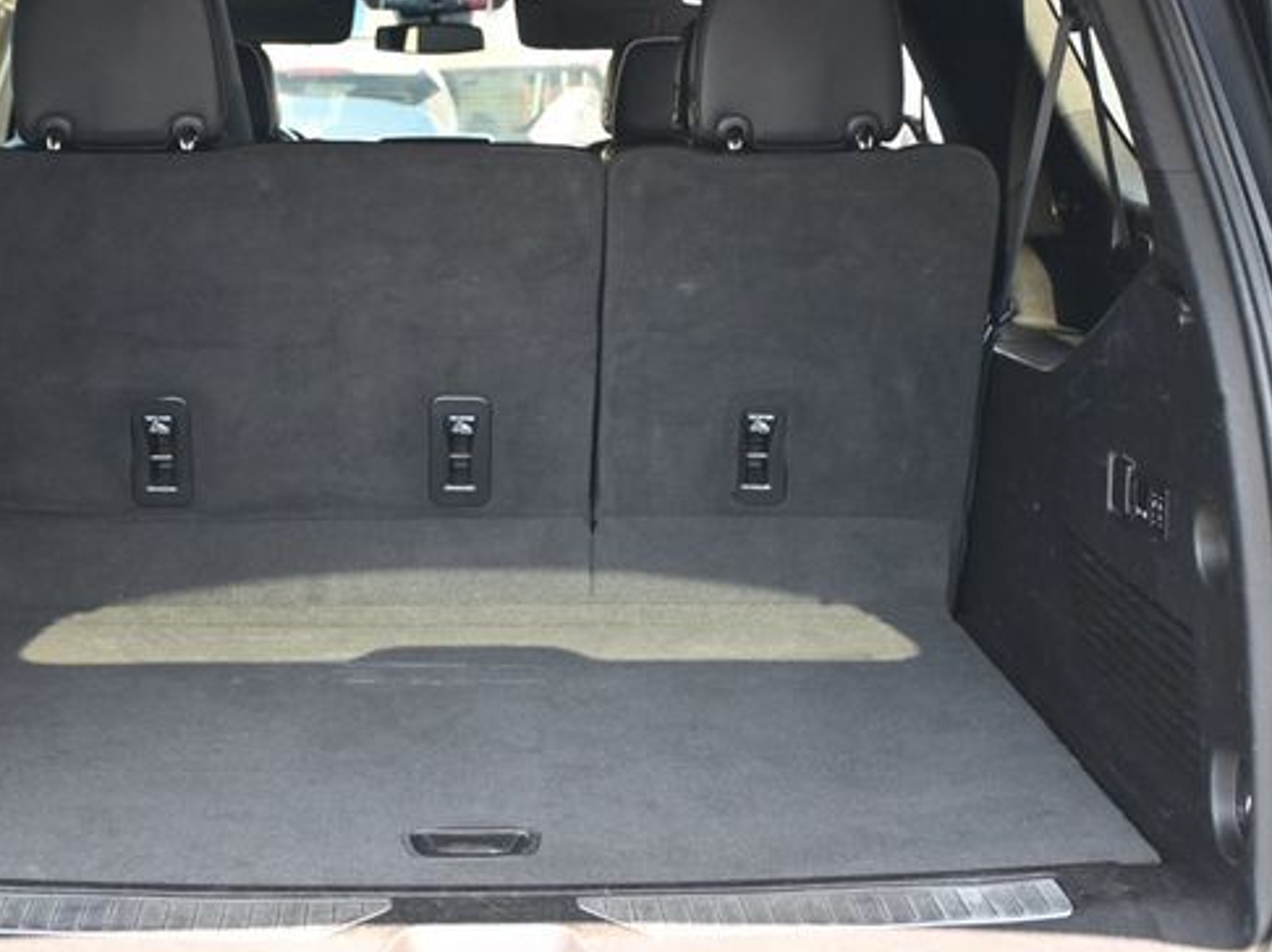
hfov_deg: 33.1
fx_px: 2128
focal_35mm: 58
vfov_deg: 25.2
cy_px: 429
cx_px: 479
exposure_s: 1/125
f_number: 4.8
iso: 1100
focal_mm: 30.5
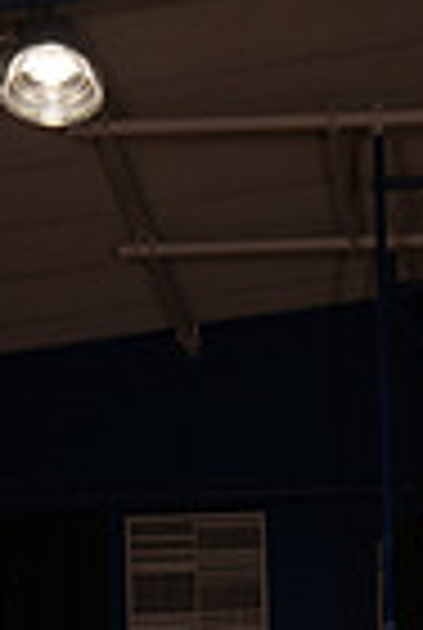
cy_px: 1300
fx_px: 2104
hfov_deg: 11.4
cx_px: 389
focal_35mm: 120
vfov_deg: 14.0
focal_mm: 29
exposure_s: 1/100
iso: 100
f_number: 6.3
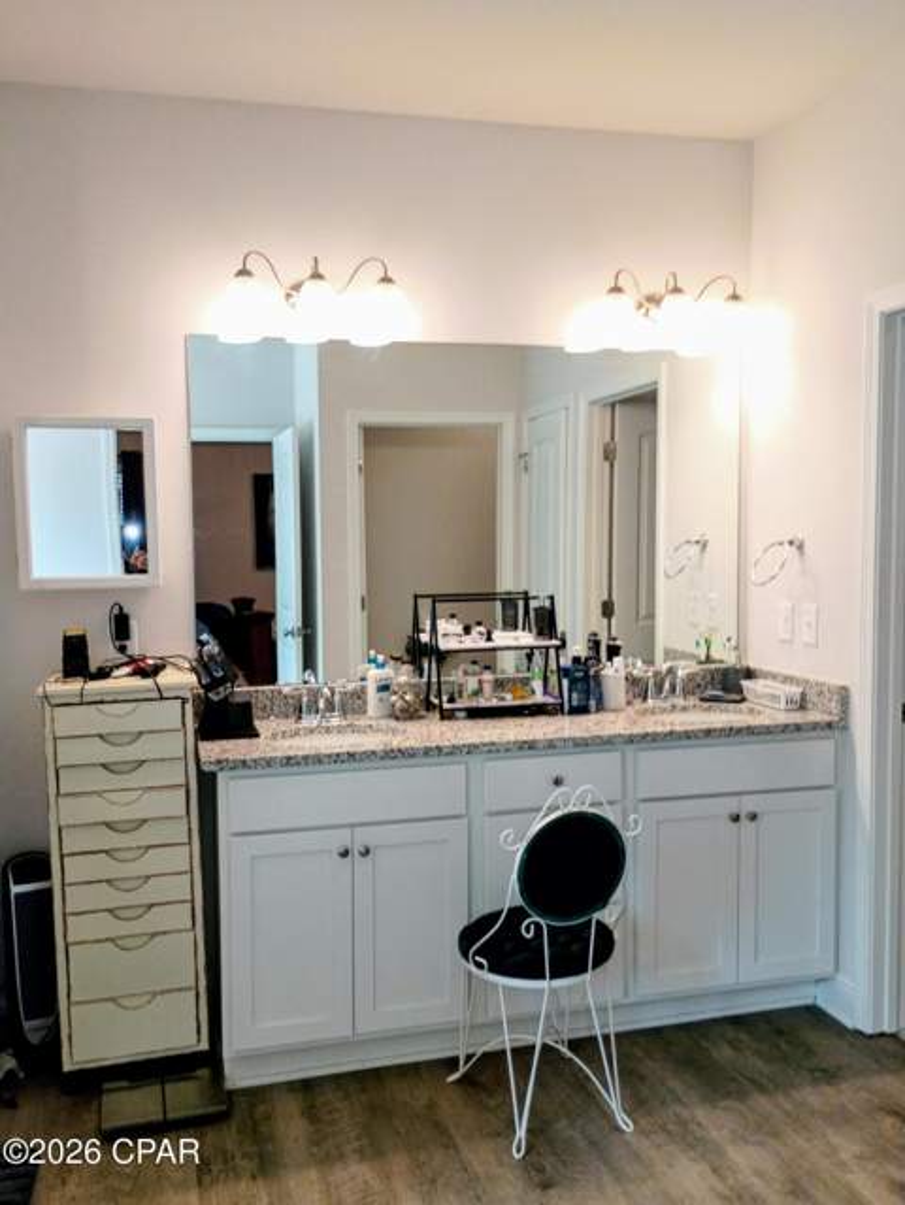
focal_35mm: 29
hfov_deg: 48.3
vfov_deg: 61.6
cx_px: 452
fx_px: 1010
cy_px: 602
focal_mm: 4.27
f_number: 1.8
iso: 238
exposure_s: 1/60
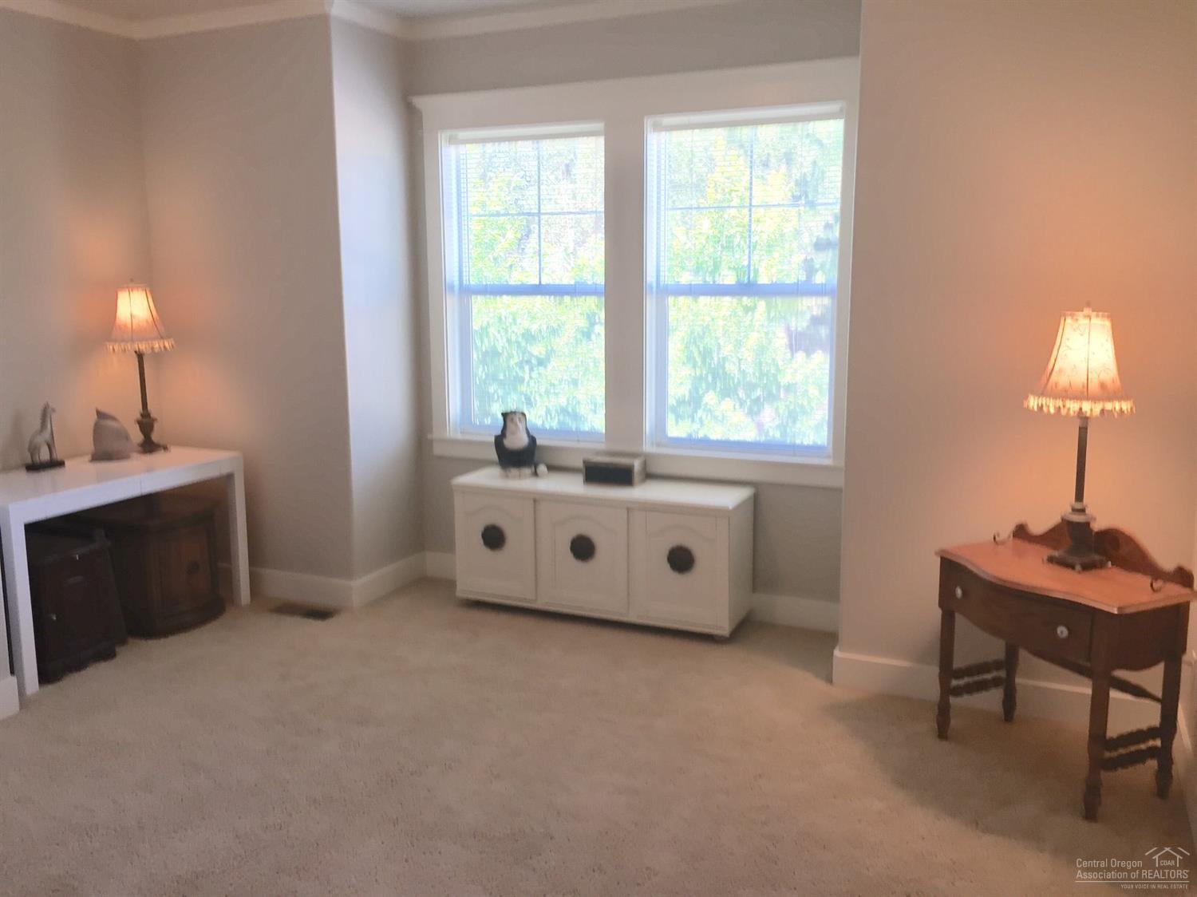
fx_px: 1002
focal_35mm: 29
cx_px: 598
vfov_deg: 48.2
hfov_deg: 61.7
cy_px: 448
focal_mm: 4.15
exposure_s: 1/60
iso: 32
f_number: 2.2
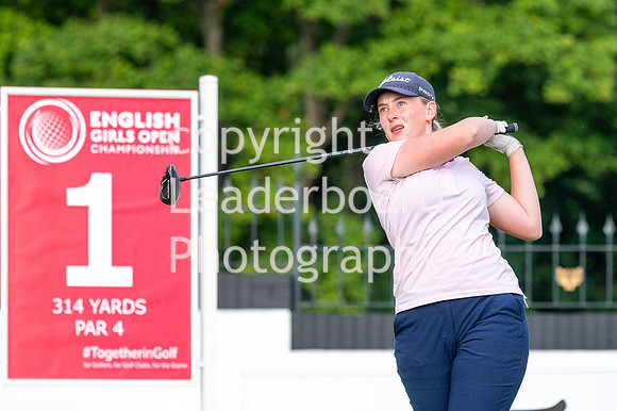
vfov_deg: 3.1
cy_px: 206
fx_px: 7708
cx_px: 308
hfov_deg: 4.6
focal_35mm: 450
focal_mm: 300
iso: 400
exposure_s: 1/800
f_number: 6.3
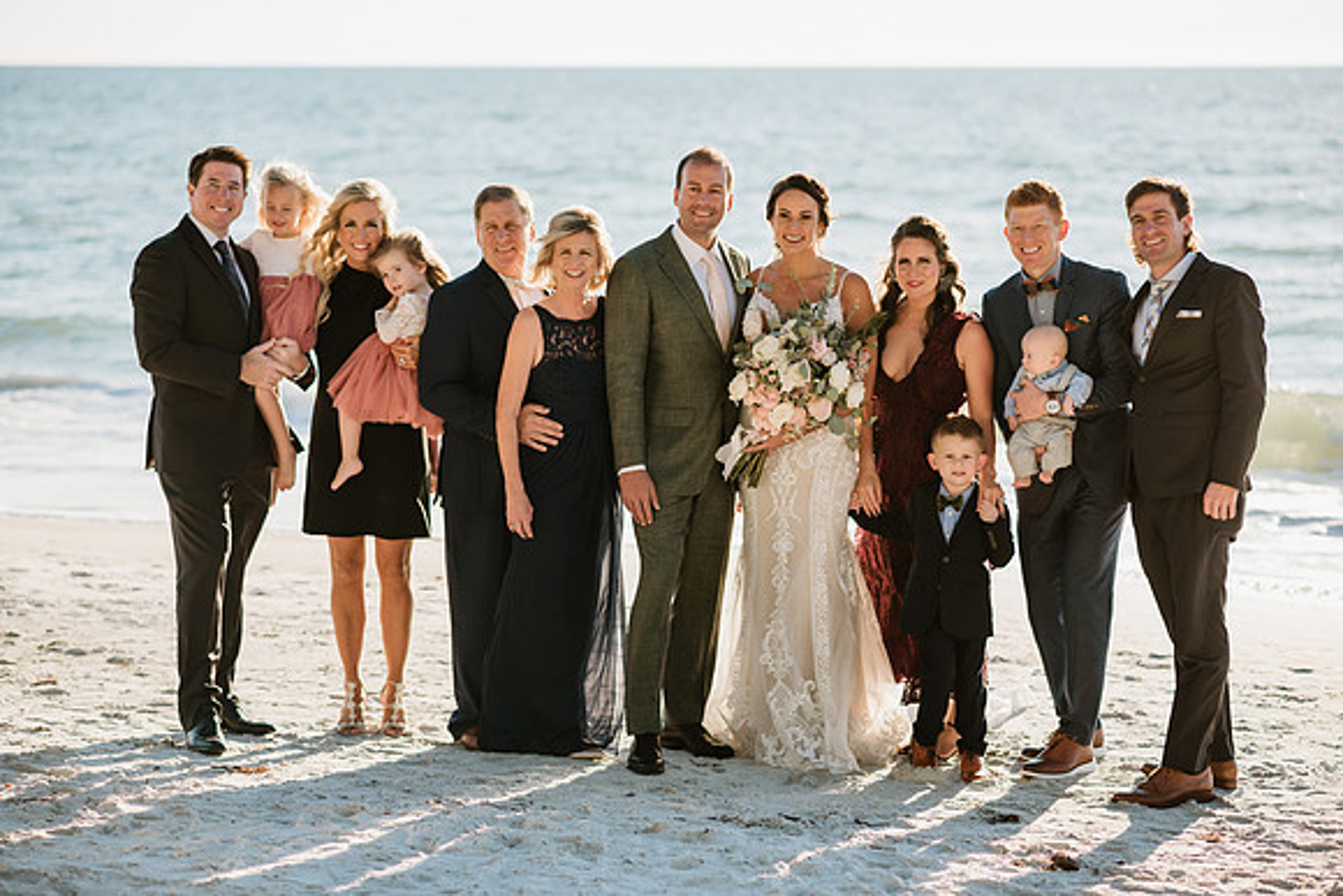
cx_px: 672
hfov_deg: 23.9
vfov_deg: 16.1
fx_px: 3172
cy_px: 448
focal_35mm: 85
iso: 100
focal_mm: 85
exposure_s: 1/1000
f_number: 2.8
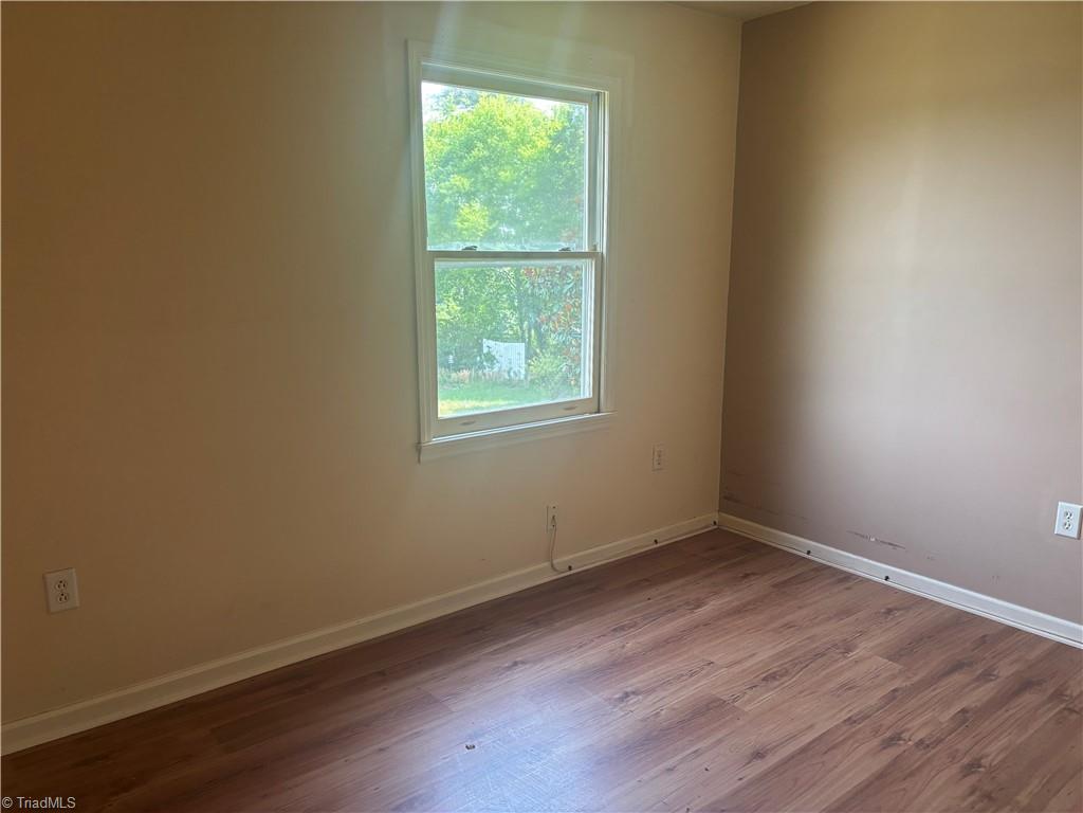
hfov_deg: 67.3
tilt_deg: -12.2
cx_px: 542
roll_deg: +0.5
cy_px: 406
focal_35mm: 26
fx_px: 813
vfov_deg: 53.1
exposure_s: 1/112
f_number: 1.6
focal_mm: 5.96
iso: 125
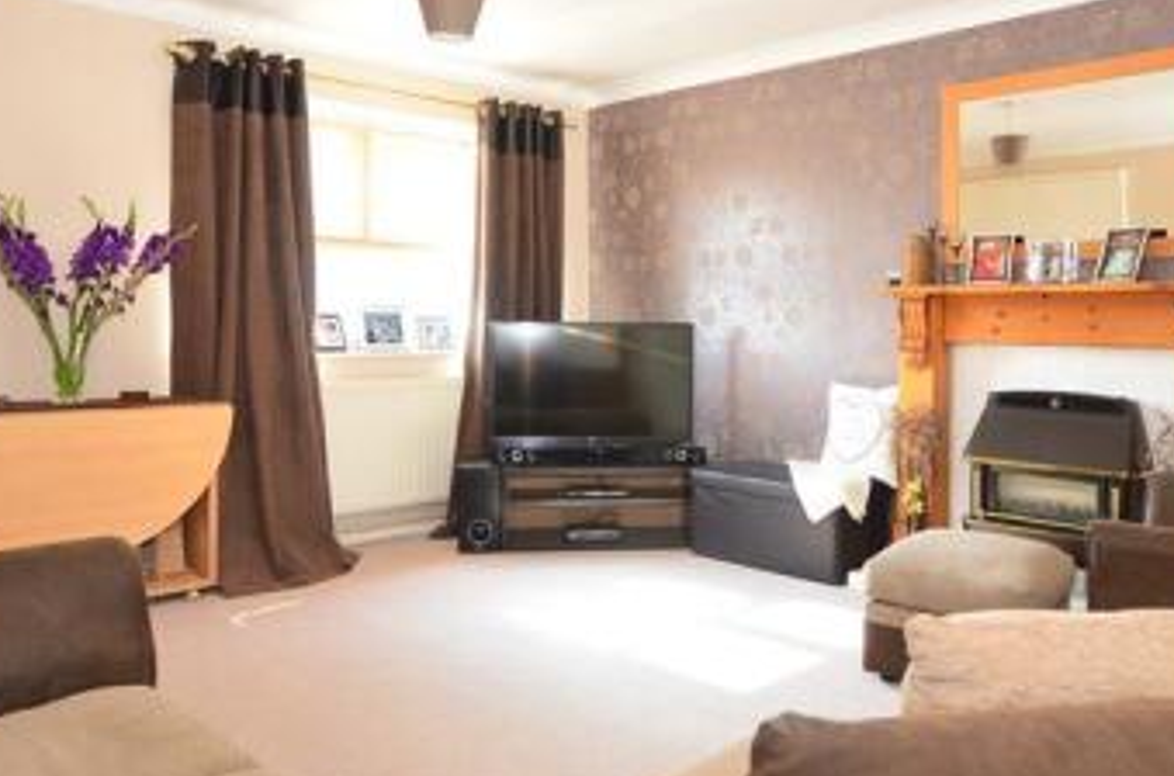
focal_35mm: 29
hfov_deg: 63.7
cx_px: 641
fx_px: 943
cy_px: 329
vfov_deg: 44.6
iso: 200
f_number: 5
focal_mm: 10
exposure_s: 1/15
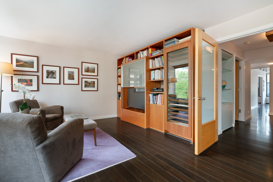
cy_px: 91
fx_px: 129
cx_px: 136
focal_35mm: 17
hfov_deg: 93.3
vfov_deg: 70.5
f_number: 7.1
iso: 320
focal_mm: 17
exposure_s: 1/4
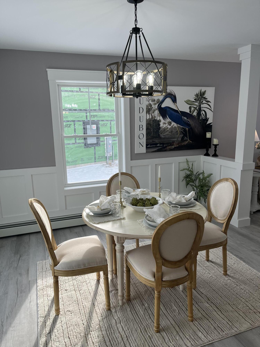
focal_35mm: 26
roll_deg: +1.6
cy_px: 174
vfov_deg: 67.3
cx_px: 130
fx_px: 260
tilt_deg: -12.1
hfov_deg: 53.1
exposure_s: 1/574
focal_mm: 5.1
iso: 50
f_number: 1.6
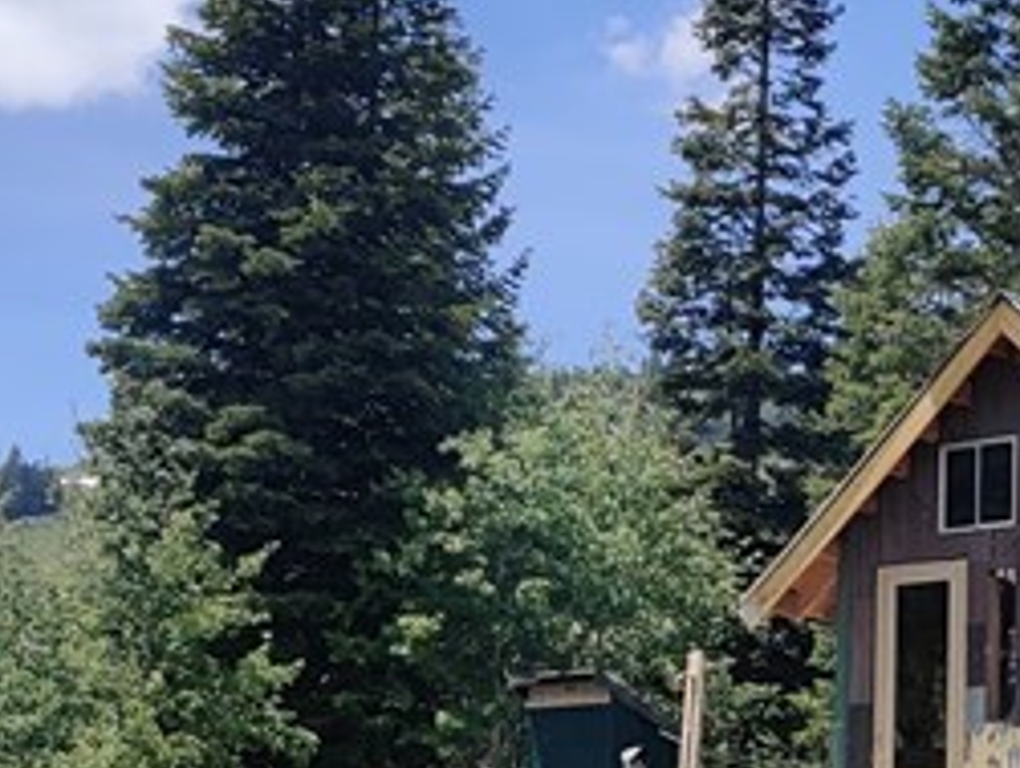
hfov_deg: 17.6
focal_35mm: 110
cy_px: 618
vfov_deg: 13.4
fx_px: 3246
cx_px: 943
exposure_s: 1/2994
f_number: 1.65
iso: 125
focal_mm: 4.75
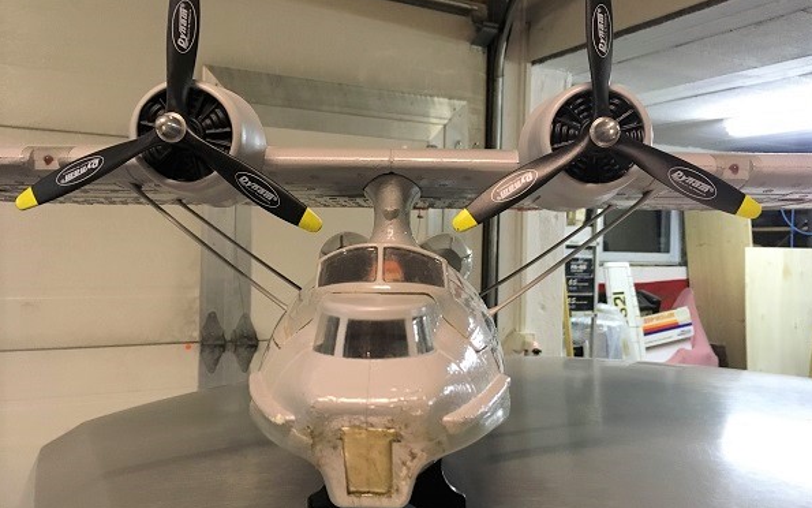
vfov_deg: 40.6
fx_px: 686
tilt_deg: -0.3
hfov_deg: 61.2
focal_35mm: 31
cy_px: 253
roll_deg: -1.3
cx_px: 407
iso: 250
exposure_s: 1/17
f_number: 2.2
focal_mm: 4.15
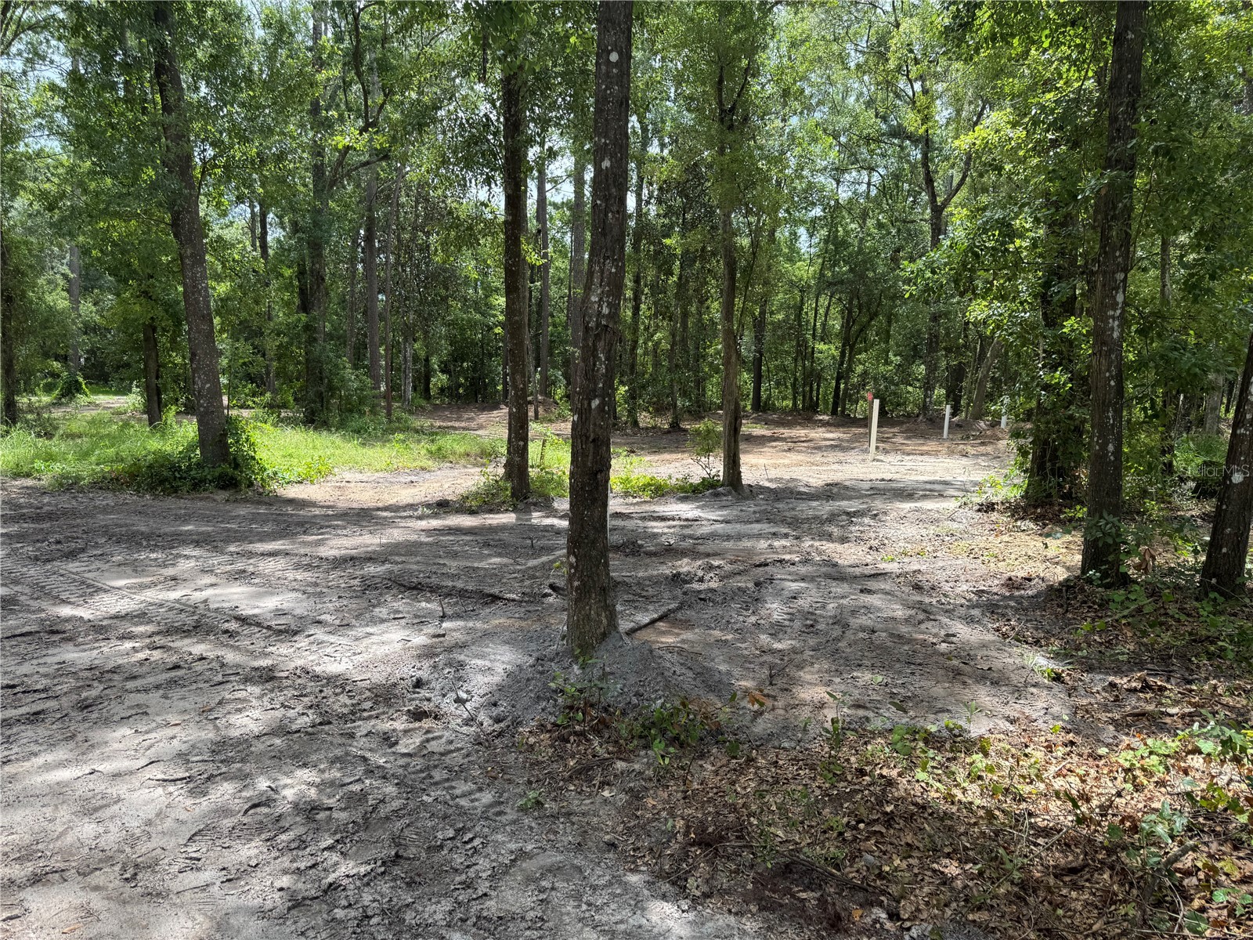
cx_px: 626
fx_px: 869
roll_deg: -2.8
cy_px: 470
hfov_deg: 71.6
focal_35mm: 24
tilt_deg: -6.0
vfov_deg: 56.8
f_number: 1.78
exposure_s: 1/792
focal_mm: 6.76
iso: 80
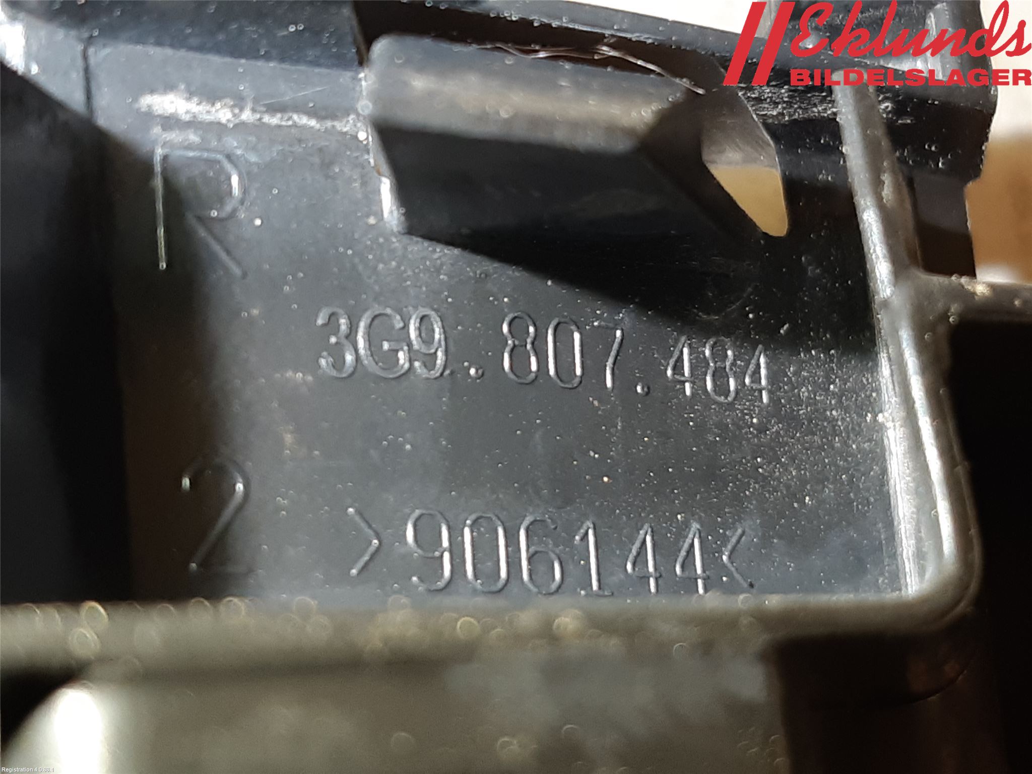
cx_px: 516
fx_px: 775
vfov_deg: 53.1
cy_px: 387
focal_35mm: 26
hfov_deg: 67.3
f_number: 1.7
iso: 80
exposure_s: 1/50
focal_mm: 3.93
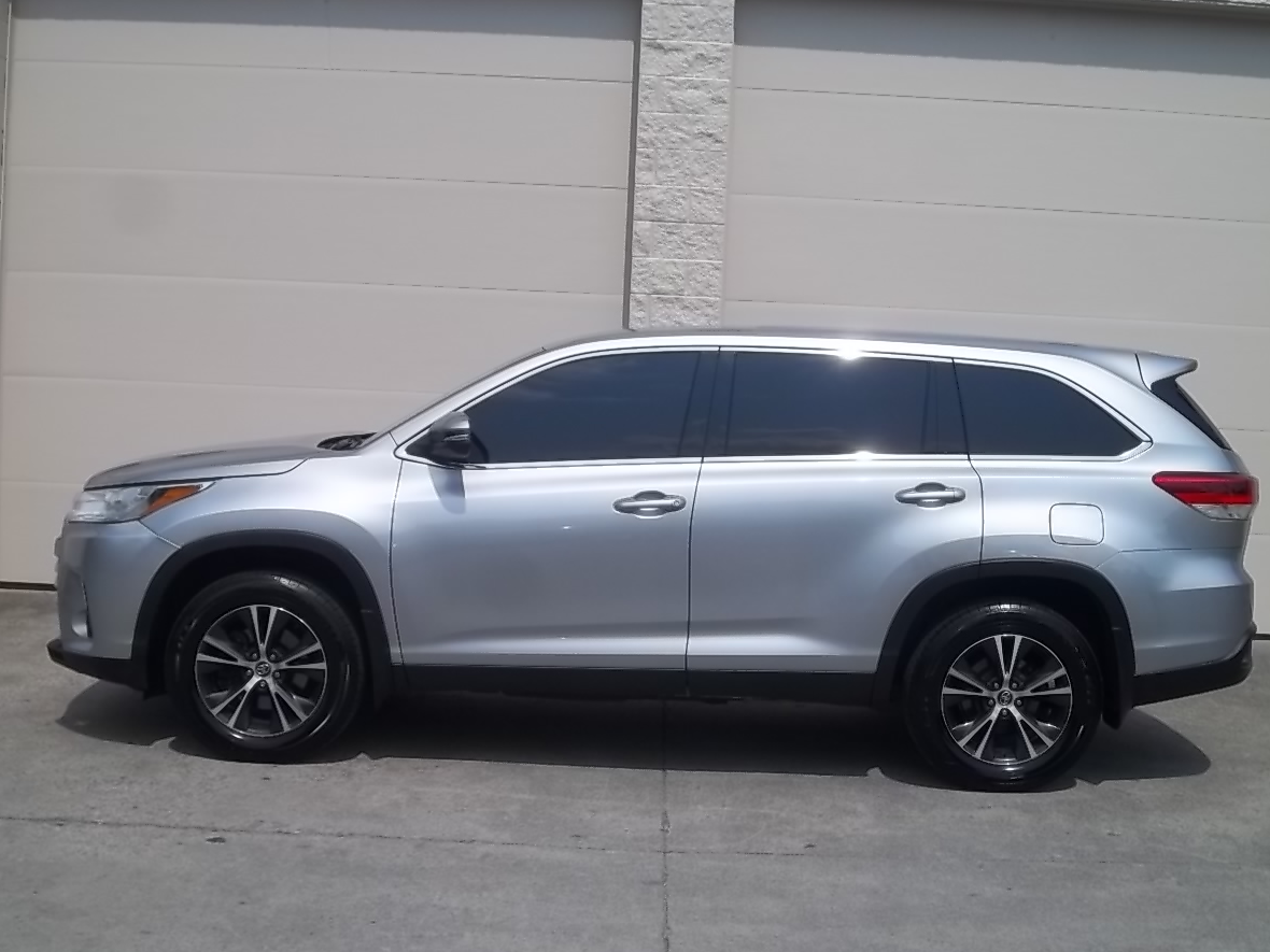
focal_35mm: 51
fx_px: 1871
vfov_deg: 28.6
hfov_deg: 37.5
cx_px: 658
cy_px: 493
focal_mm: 8.3
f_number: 10.28
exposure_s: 1/250
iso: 64
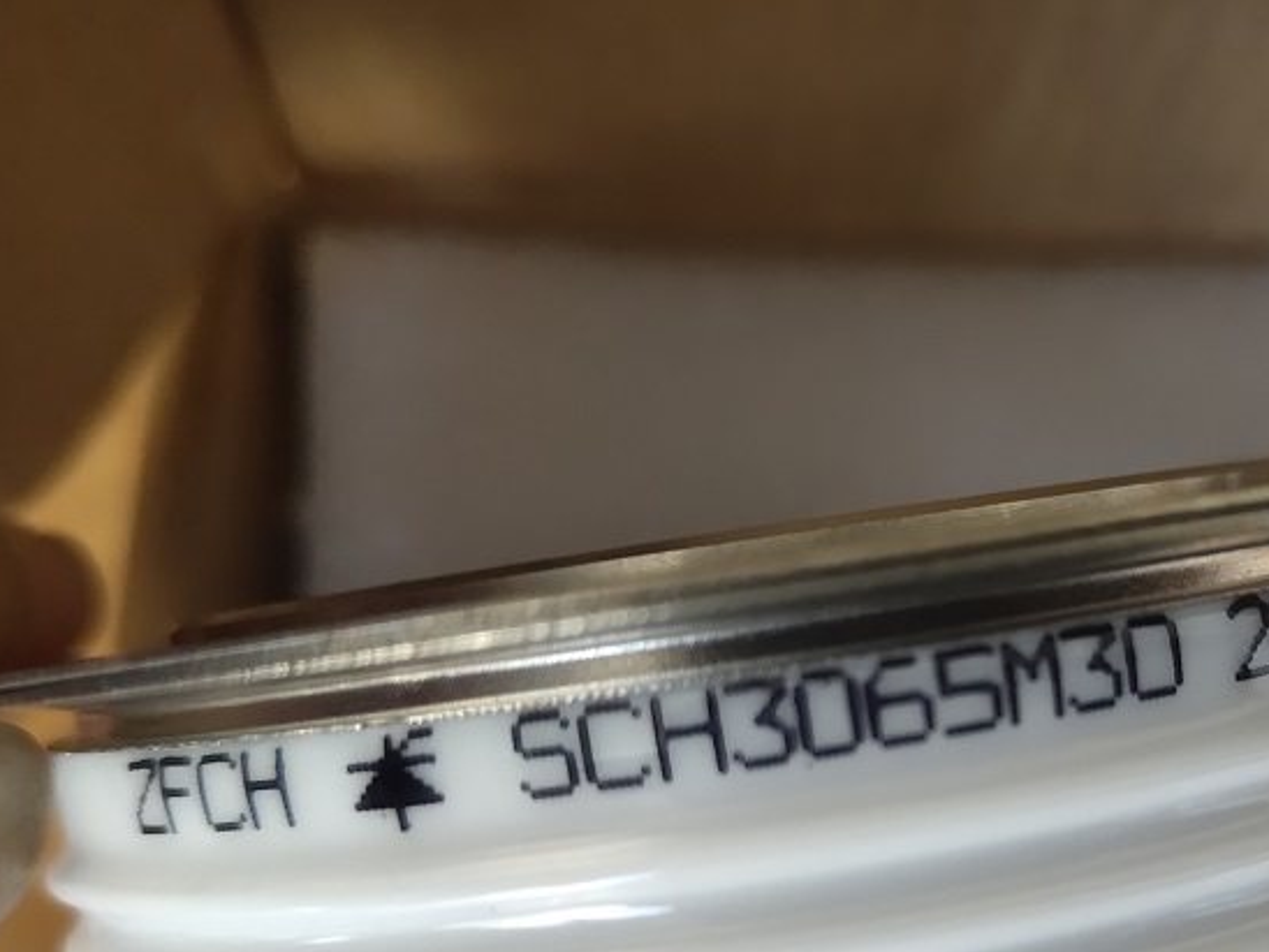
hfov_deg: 39.2
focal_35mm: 47
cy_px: 764
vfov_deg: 30.1
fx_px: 1723
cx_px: 970
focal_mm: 4.27
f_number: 1.8
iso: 214
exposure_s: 1/100
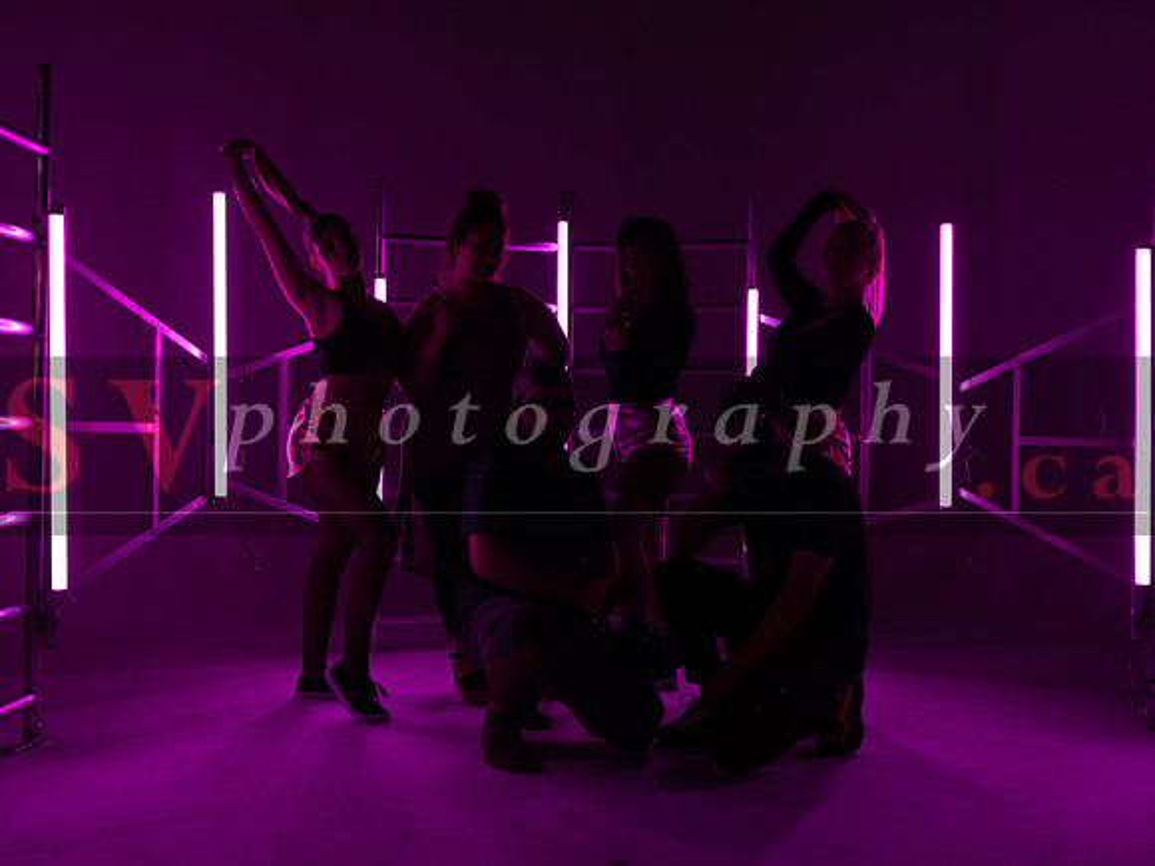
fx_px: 1101
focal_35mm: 33
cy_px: 433
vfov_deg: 42.9
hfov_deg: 55.4
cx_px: 578
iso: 800
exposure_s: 1/40
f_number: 5.6
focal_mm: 41.8
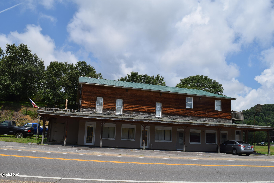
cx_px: 137
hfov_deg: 61.9
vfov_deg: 43.6
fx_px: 228
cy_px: 92
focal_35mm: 30
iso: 100
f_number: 11
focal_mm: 20
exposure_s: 1/200
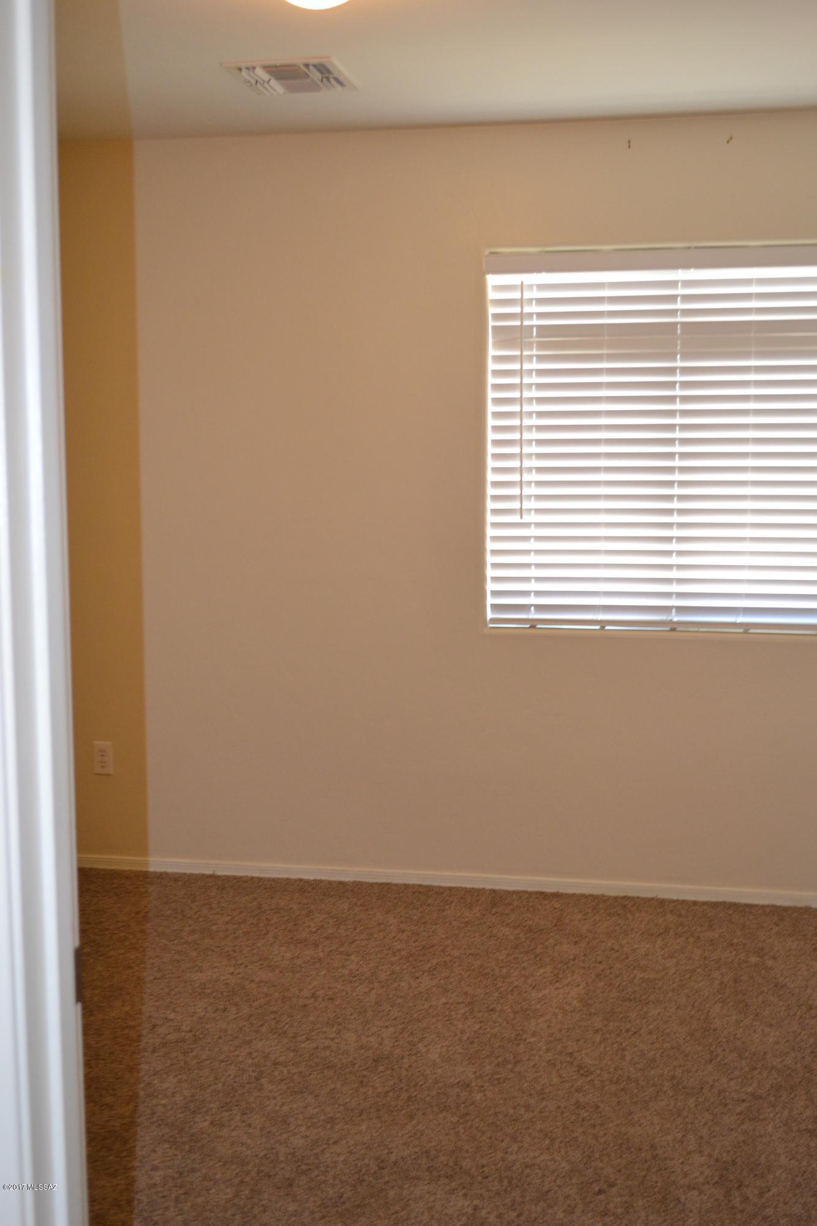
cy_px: 613
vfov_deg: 49.6
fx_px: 1328
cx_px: 408
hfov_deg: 34.2
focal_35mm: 39
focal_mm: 26
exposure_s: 1/60
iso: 1000
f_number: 4.2
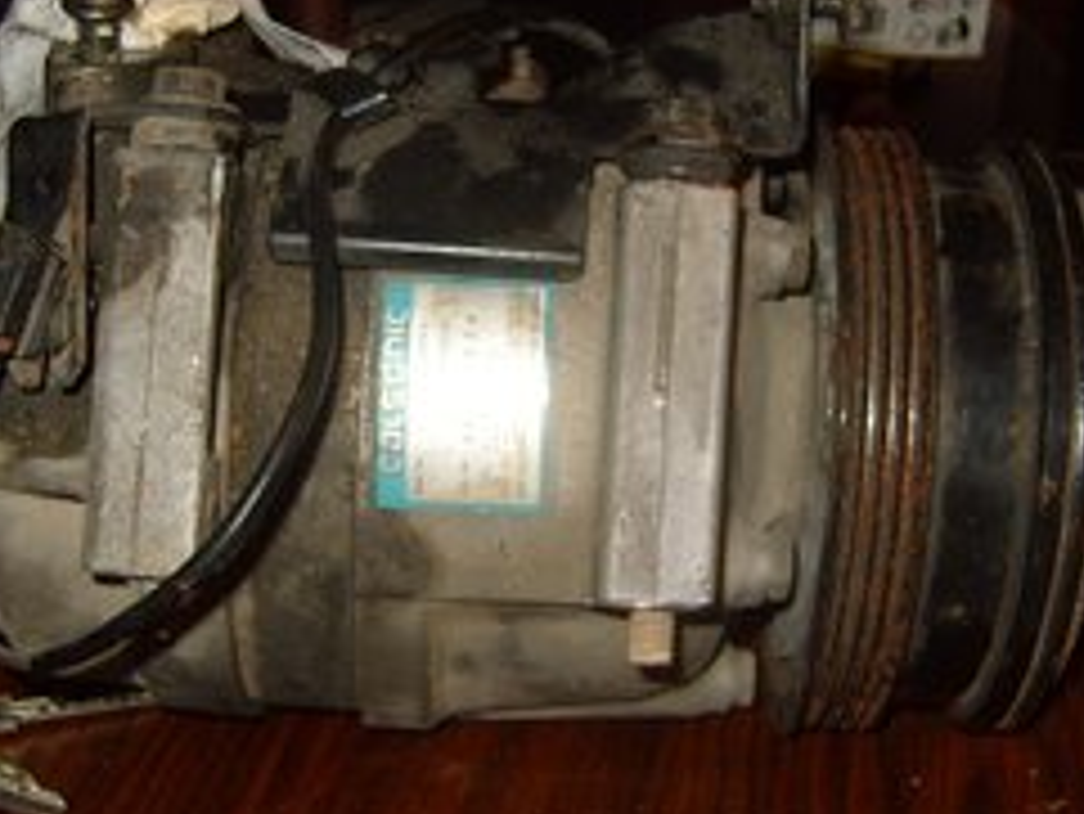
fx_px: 1817
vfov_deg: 25.2
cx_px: 535
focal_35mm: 58
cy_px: 364
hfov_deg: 33.2
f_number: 2.8
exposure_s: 1/30
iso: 100
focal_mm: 7.4
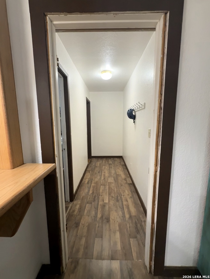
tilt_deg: -8.8
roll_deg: -0.3
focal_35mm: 14
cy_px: 140
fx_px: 113
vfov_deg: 102.1
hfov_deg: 85.7
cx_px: 105
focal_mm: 2.22
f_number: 2.2
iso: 100
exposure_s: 1/120
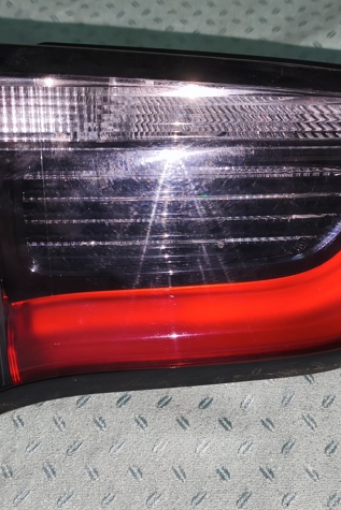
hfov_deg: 27.2
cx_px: 256
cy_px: 257
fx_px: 696
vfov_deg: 40.3
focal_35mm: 49
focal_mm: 5.35
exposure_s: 1/50
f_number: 1.7
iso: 400
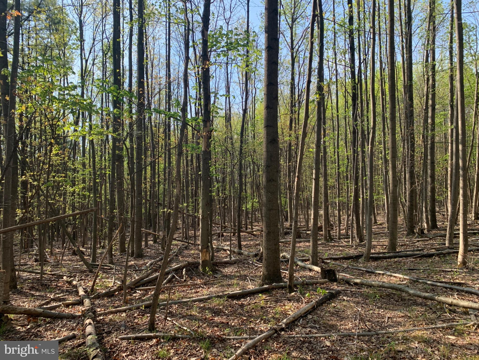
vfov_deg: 53.1
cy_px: 180
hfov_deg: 67.3
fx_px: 360
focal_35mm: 26
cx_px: 240
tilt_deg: +1.3
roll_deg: -0.1
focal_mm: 4.25
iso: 25
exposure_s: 1/597
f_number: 1.8
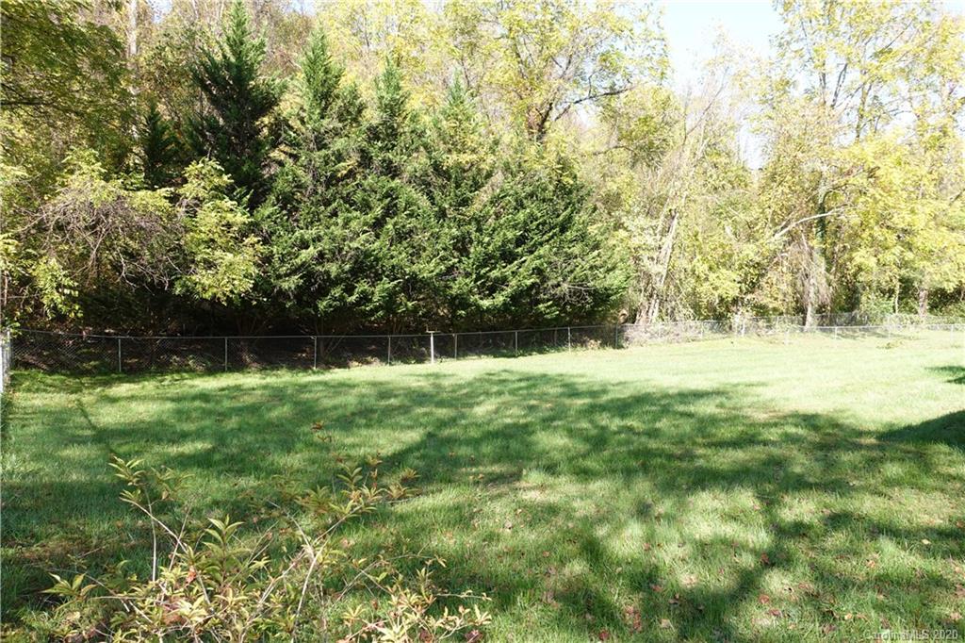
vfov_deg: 53.1
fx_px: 643
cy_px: 322
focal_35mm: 24
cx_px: 482
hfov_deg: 73.8
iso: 125
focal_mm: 9.4
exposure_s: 1/200
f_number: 4
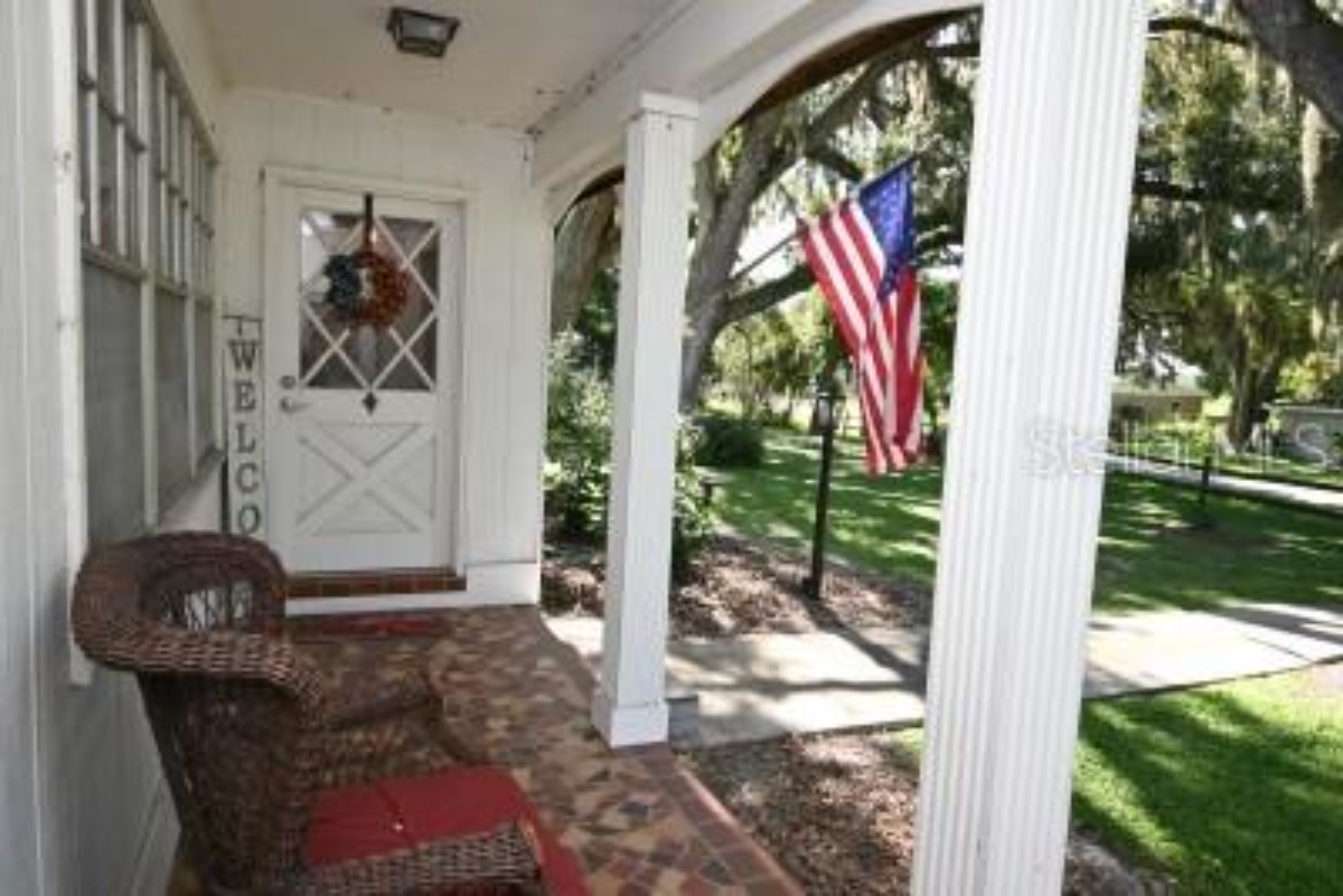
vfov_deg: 56.2
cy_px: 448
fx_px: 840
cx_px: 672
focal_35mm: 22
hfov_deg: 77.3
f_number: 5
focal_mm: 15
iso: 110
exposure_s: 1/60
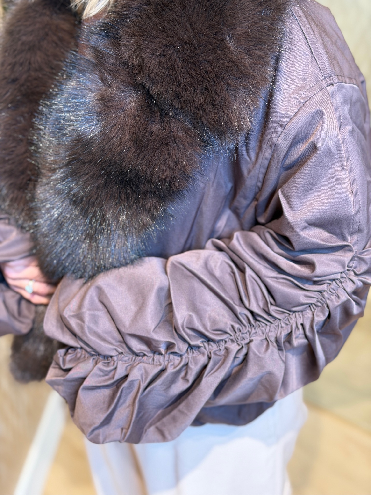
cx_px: 186
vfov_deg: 39.7
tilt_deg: -29.4
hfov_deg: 30.3
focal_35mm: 48
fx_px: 686
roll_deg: +3.7
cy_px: 248
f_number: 1.78
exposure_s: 1/50
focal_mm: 6.76
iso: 125
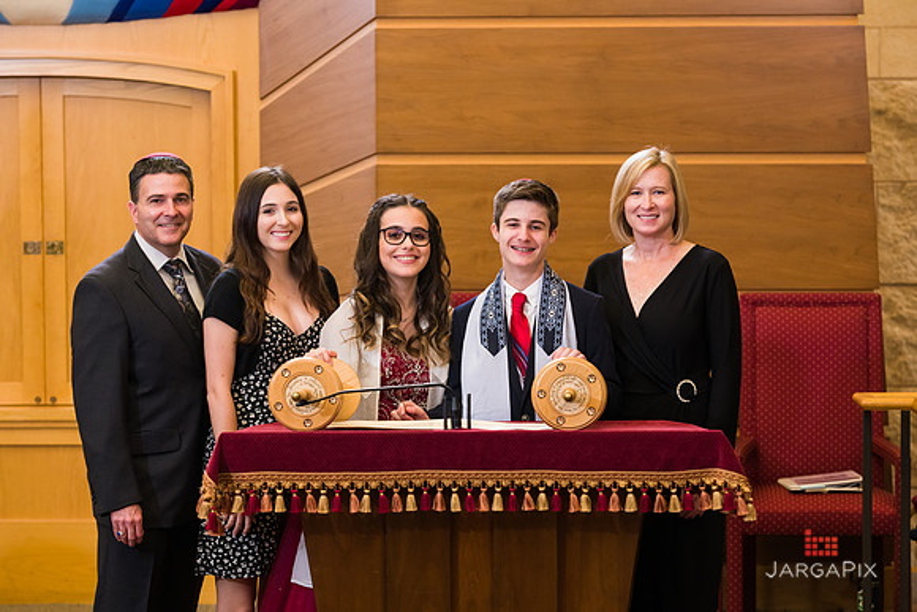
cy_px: 288
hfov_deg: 14.9
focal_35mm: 138
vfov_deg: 9.9
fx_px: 3516
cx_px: 458
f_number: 5.6
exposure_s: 1/200
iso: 1000
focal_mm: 122
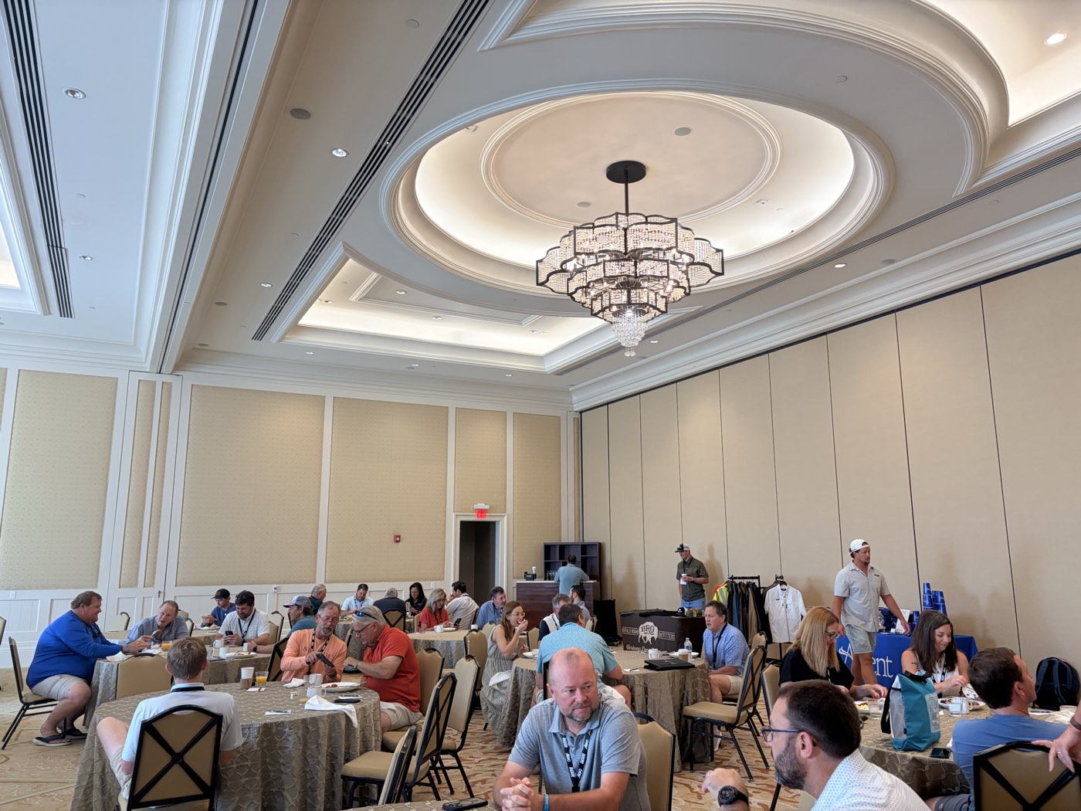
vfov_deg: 53.1
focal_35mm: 26
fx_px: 812
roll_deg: +0.2
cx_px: 540
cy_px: 406
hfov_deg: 67.3
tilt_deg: +10.6
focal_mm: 5.96
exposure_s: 1/120
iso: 80
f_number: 1.6
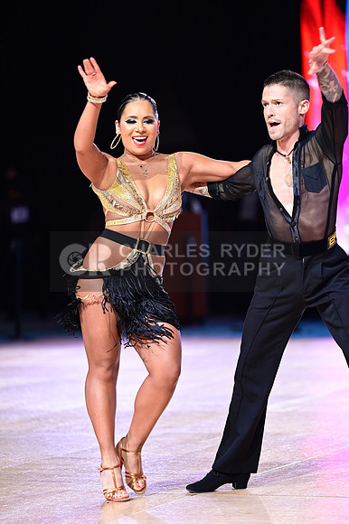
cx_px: 174
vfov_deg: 14.2
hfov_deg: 9.5
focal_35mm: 145
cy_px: 262
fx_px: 2111
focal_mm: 145
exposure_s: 1/400
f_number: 2.8
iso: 2000
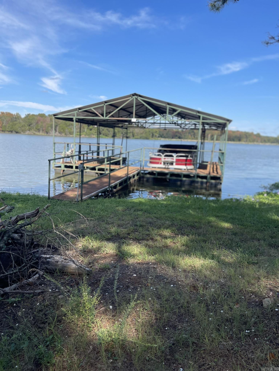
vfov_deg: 67.3
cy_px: 186
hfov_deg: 53.1
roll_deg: -0.1
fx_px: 279
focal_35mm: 26
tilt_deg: -10.0
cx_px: 140
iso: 50
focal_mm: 5.1
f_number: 1.6
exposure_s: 1/2786
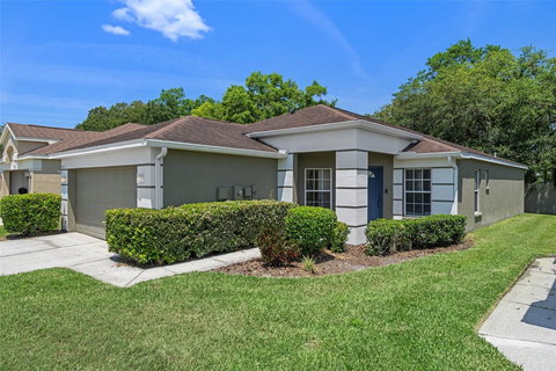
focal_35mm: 22
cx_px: 278
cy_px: 186
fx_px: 340
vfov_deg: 57.2
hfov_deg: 78.6
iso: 320
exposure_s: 1/500
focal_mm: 22
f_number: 8
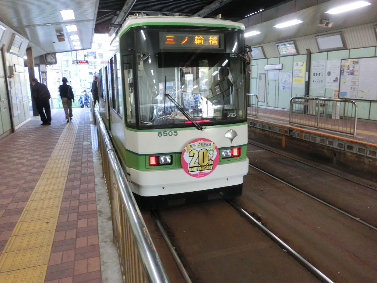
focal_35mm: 28
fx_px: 305
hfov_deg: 63.4
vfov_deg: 49.7
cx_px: 188
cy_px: 142
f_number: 3
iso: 400
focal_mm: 5
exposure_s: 1/125
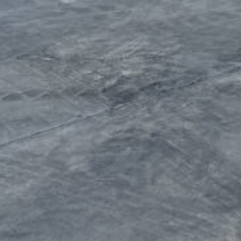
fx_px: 961
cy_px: -368
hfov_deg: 13.1
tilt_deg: +5.2
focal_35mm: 122
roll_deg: -0.8
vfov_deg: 11.4
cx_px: 409
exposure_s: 1/5814
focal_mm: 6.76
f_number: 1.78
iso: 80
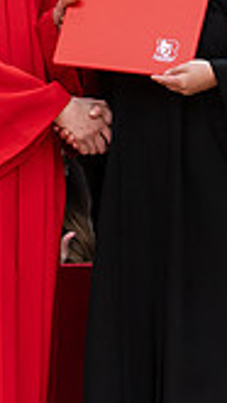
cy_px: 208
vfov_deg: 5.3
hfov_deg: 3.0
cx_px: 12
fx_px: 4316
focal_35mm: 404
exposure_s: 1/200
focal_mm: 85
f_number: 2.8
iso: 1000
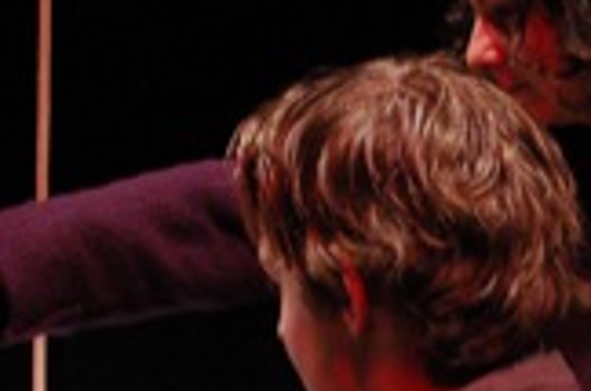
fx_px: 3404
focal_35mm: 208
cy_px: 477
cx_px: 372
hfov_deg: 9.9
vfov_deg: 6.5
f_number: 4.5
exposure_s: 1/80
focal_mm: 35
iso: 1600
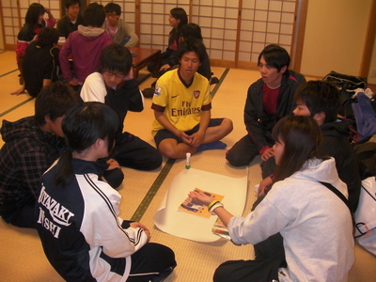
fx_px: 413
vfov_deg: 37.7
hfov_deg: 49.0
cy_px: 141
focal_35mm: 38
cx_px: 188
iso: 200
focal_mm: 6.3
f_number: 3.5
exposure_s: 1/30
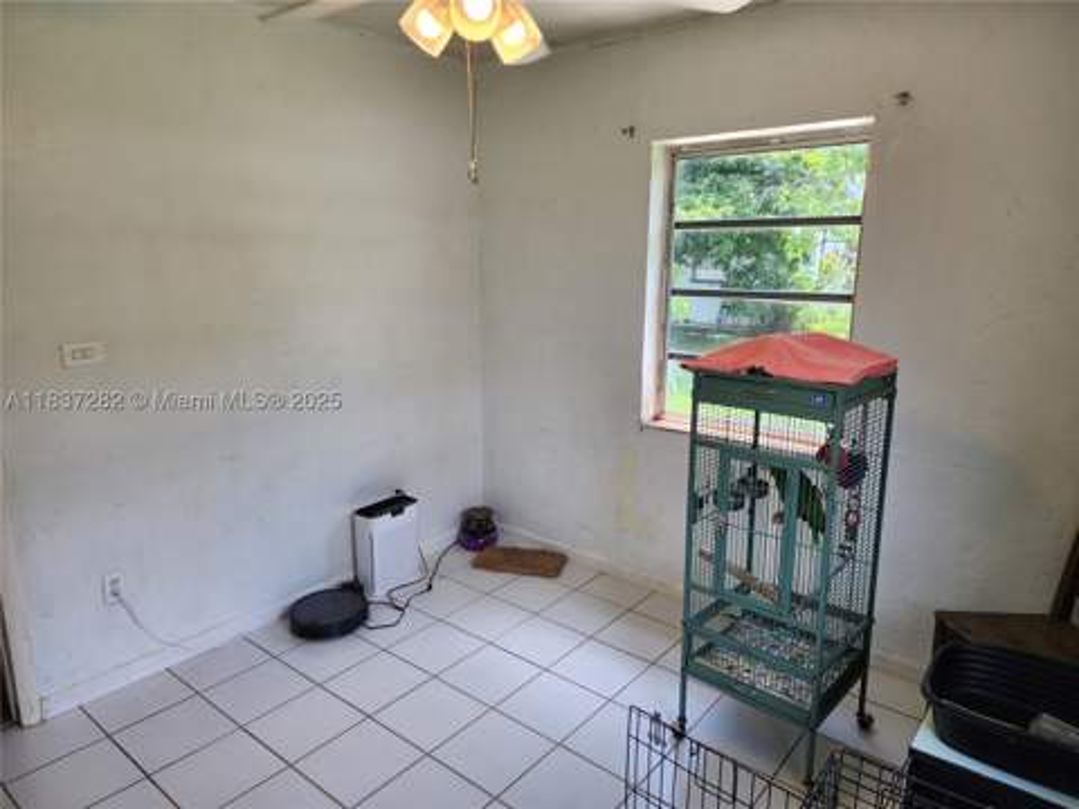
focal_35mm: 23
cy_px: 404
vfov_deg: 58.9
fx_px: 717
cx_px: 540
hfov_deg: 73.9
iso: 50
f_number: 1.8
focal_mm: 6.4
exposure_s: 1/120
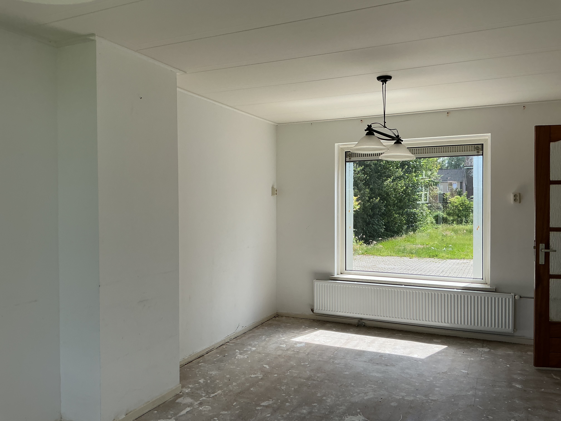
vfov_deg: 48.2
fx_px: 470
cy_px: 210
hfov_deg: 61.7
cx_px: 280
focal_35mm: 29
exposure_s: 1/491
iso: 25
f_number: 1.8
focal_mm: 3
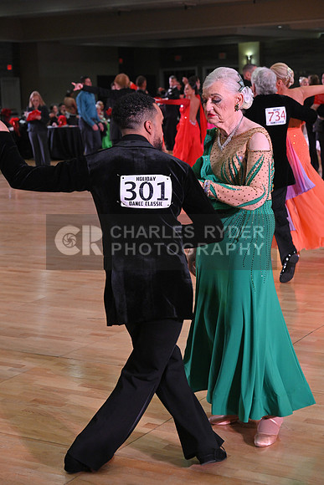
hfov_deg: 19.5
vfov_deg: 28.8
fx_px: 944
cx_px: 162
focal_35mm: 70
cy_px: 242
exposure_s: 1/320
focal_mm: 70
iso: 2500
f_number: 5
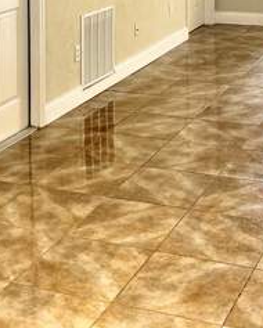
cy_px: -54
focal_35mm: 79
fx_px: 768
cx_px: 172
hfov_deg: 19.4
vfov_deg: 22.4
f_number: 1.78
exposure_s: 1/156
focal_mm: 6.76
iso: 200
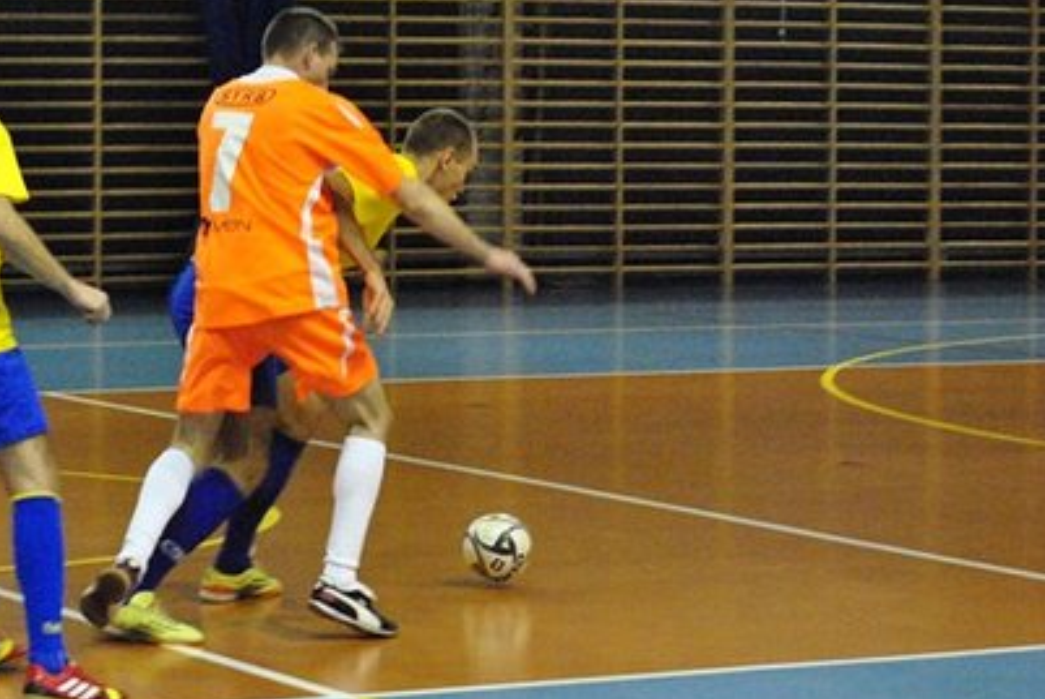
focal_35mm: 134
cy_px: 424
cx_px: 206
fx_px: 3887
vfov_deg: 10.3
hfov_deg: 15.2
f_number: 5
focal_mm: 55
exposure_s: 1/100
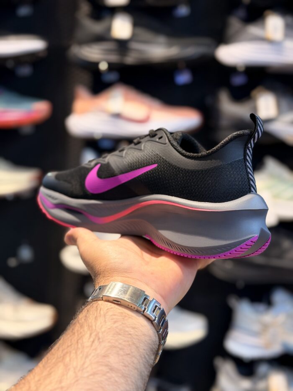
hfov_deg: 30.3
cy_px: 196
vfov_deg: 39.7
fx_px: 542
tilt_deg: -6.7
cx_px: 146
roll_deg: +0.9
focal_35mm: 48
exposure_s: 1/100
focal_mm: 6.76
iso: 80
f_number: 1.78
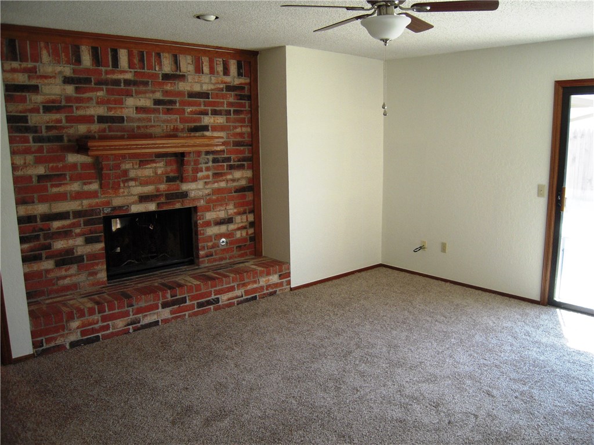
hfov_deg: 63.4
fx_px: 480
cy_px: 222
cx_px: 297
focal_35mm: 28
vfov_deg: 49.7
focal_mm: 5
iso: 250
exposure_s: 1/30
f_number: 2.7
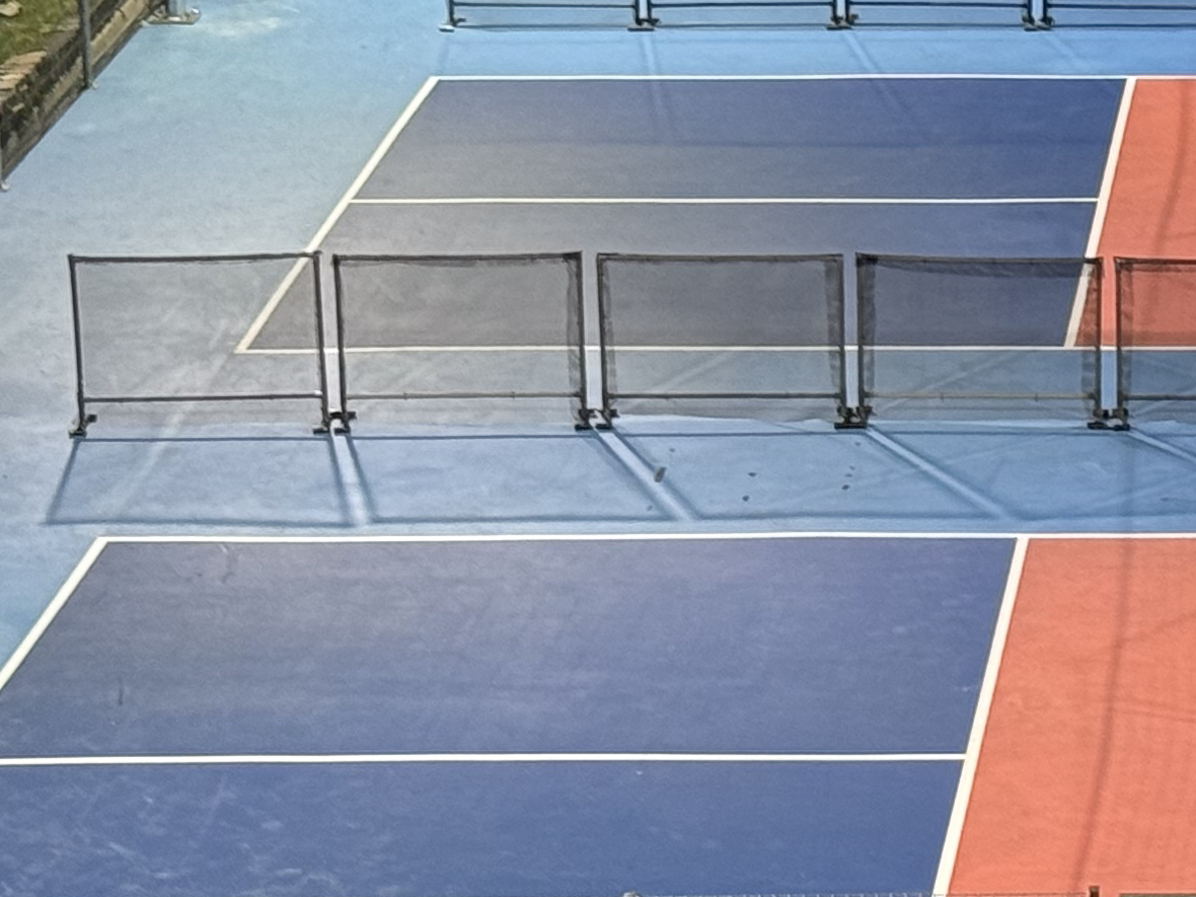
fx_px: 5666
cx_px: 1448
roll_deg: -1.0
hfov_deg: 11.8
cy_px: 69
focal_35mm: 164
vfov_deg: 9.0
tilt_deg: -14.0
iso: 125
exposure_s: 1/50
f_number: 1.78
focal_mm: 6.76
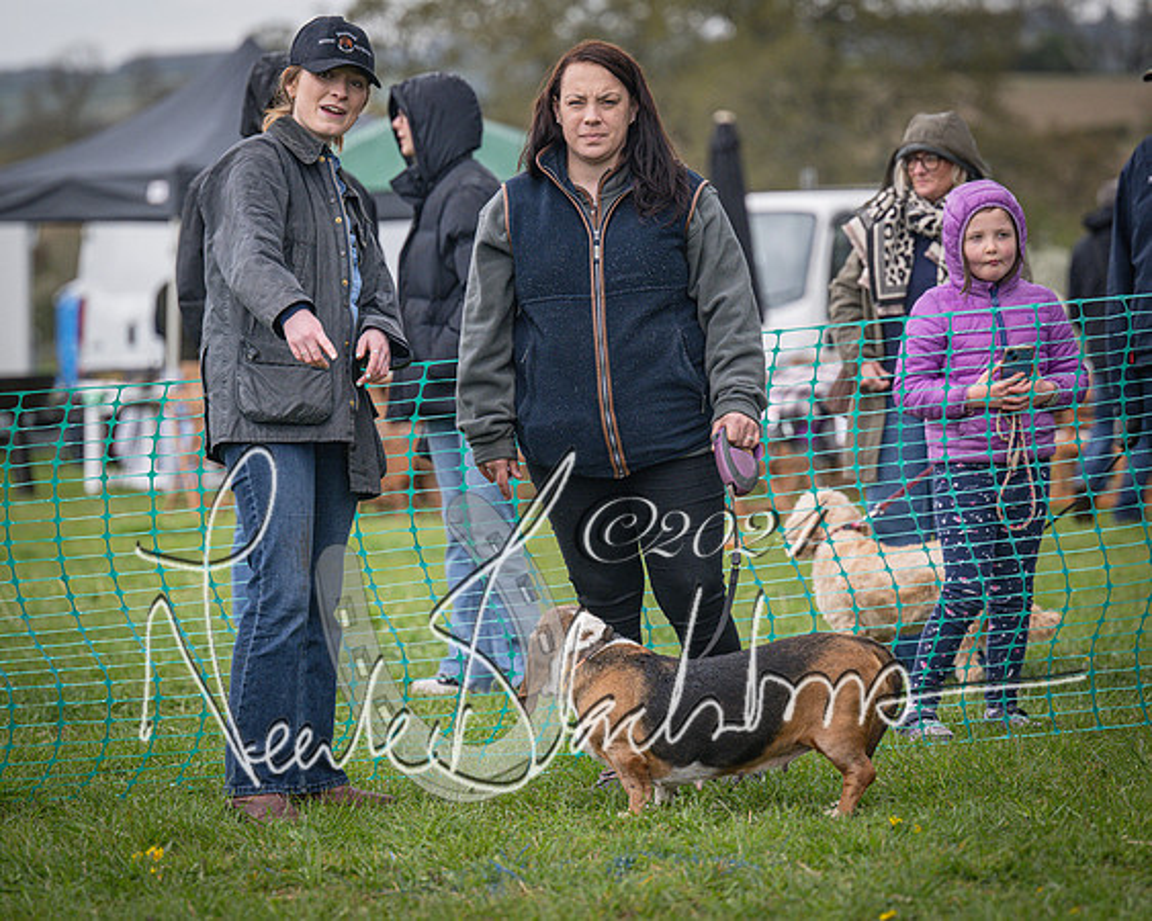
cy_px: 460
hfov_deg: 10.4
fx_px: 6333
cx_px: 576
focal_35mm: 186
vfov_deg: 8.3
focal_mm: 165
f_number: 4
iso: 1250
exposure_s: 1/3200
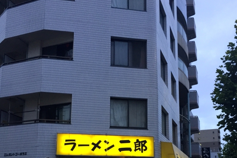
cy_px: 144
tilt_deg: +10.1
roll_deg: -0.2
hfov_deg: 47.4
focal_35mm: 41
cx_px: 120
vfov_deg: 31.0
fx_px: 270
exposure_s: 1/30
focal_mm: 4.15
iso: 50
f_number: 2.2
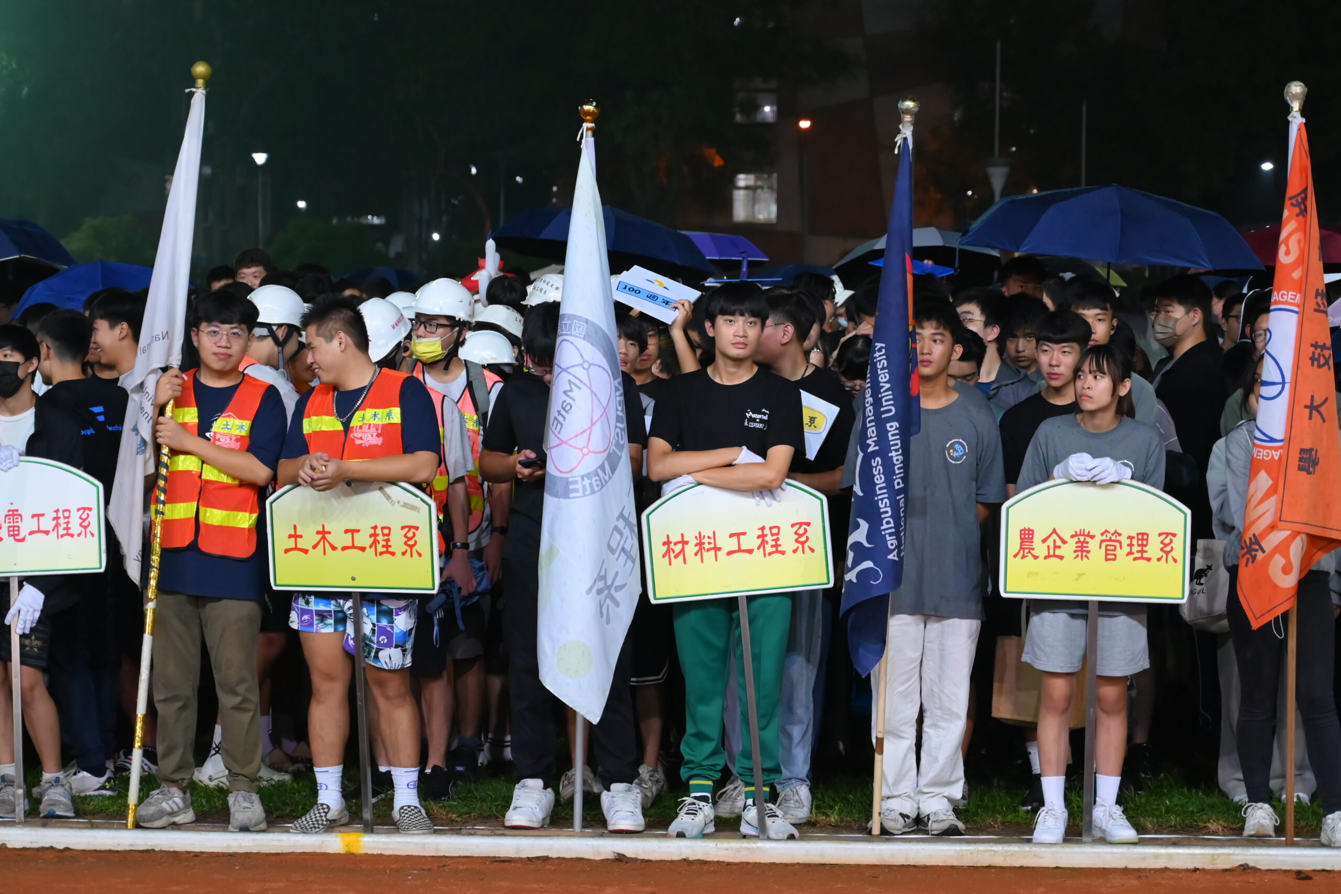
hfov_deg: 19.5
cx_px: 670
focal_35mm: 105
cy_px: 447
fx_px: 3911
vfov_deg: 13.0
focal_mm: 70
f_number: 4
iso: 2200
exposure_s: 1/80
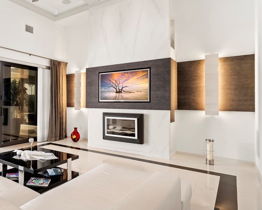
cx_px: 52
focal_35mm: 25
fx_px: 194
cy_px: 101
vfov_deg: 56.8
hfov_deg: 62.3
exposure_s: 1/30
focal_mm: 16
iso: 100
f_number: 4
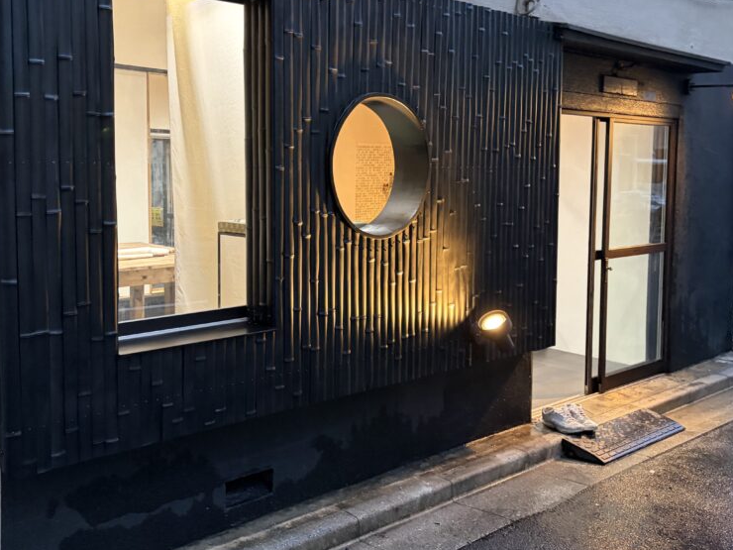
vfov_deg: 39.5
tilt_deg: -3.3
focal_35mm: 36
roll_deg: -0.2
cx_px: 307
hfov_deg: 51.1
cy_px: 227
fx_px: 762
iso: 500
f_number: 1.6
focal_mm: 5.96
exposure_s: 1/50
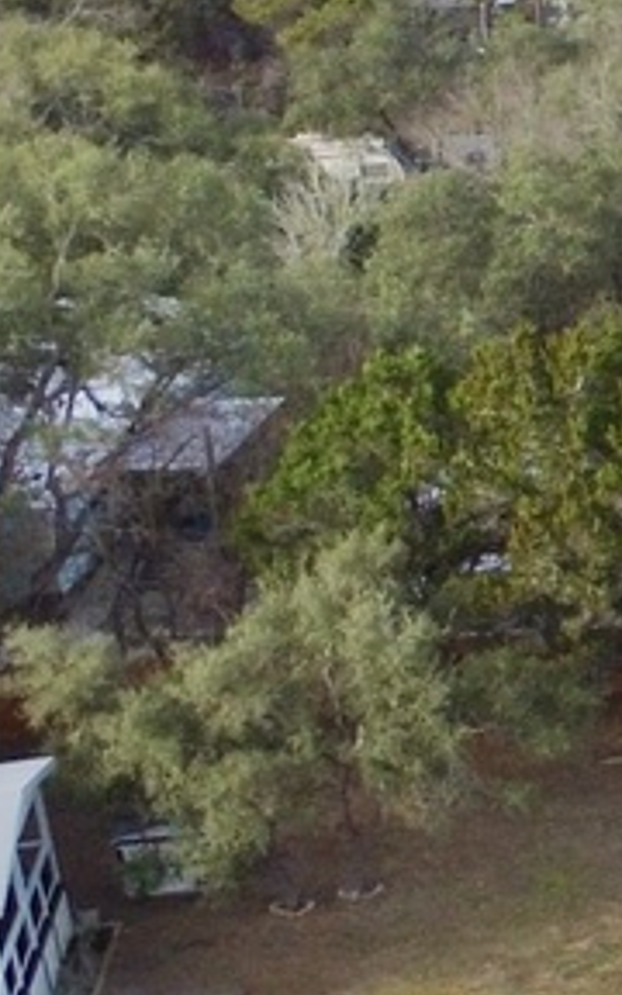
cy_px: 518
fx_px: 2875
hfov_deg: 9.2
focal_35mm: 106
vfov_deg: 19.6
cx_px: 2004
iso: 100
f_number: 2.8
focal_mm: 3.61
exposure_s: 1/374
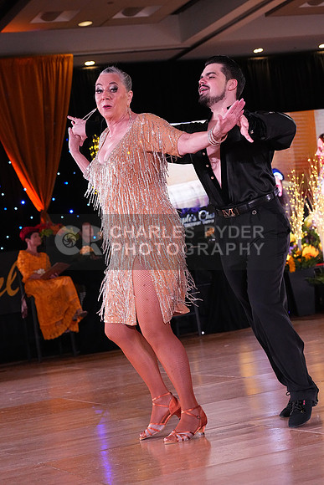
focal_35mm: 82
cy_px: 242
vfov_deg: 24.8
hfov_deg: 16.7
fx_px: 1106
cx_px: 162
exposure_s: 1/400
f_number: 6.3
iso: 8000
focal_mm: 82
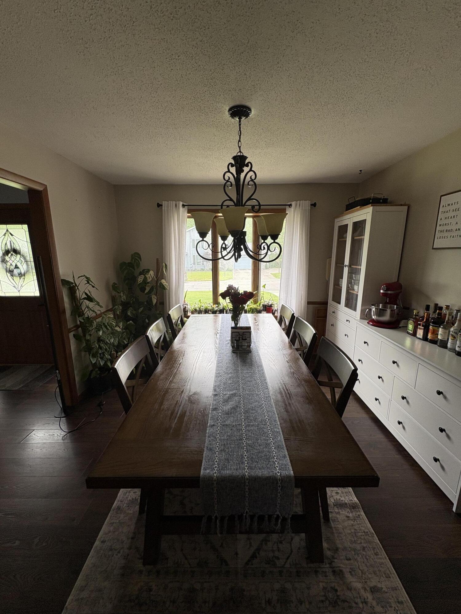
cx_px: 230
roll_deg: -0.1
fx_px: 249
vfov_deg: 102.1
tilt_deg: -11.7
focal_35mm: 14
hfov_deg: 85.7
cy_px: 307
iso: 40
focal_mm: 2.22
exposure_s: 1/111
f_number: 2.2
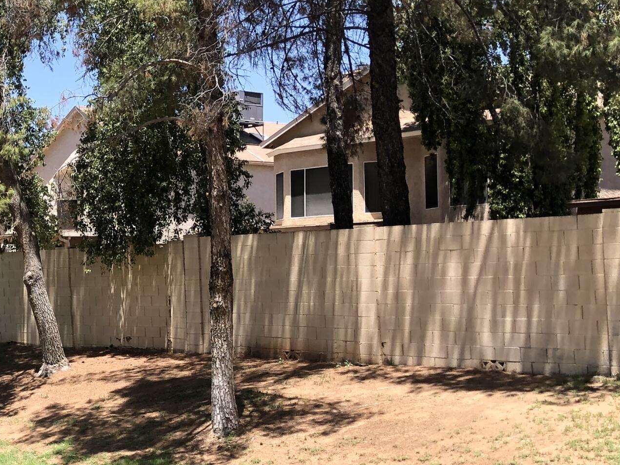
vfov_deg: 22.2
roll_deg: +1.4
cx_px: -64
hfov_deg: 27.0
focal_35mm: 66
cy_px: 273
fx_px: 1182
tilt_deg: +3.7
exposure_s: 1/1000
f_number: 1.8
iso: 20
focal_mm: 3.99
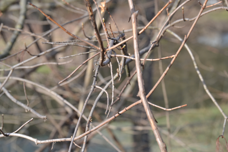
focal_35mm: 168
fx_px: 1064
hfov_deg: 12.2
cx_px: 114
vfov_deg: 8.2
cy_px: 76
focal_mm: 112
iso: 400
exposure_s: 1/250
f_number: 8
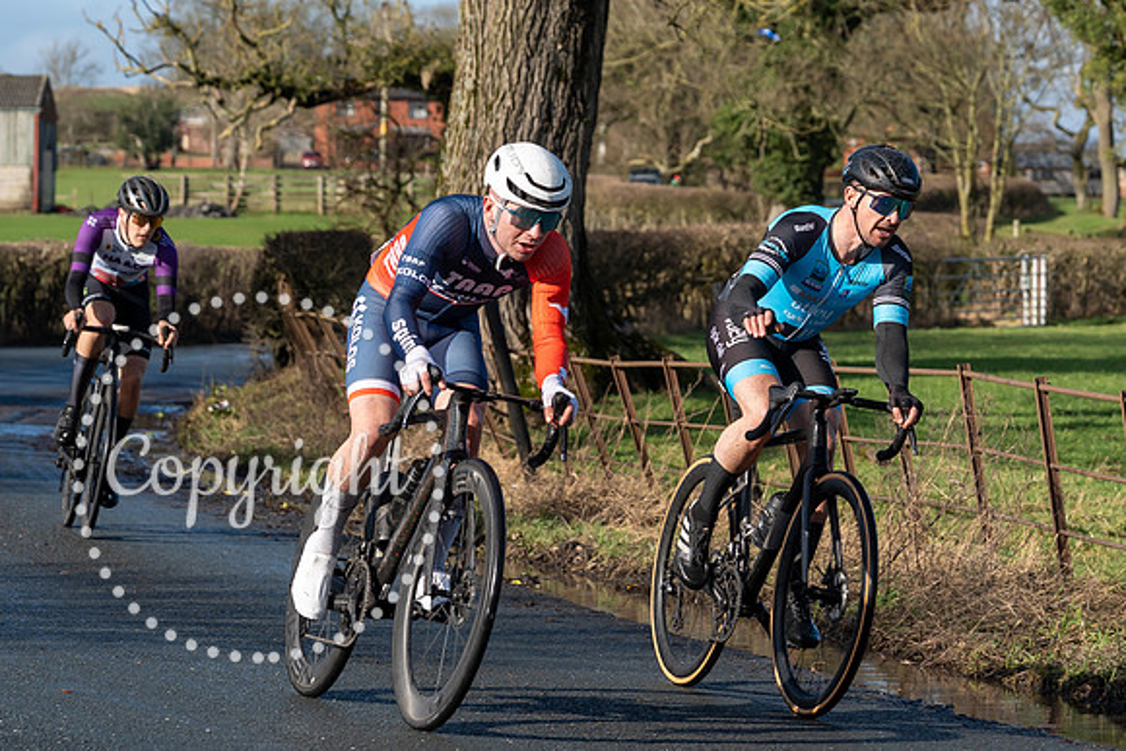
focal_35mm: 155
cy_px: 240
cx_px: 729
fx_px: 4851
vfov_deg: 8.8
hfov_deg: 13.2
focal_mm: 70
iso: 160
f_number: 4
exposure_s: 1/1250
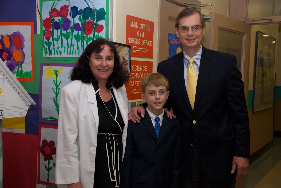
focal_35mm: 48
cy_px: 94
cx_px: 140
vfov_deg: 28.1
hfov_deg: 41.1
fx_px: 375
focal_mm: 32
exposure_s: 1/60
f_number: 5.6
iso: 250
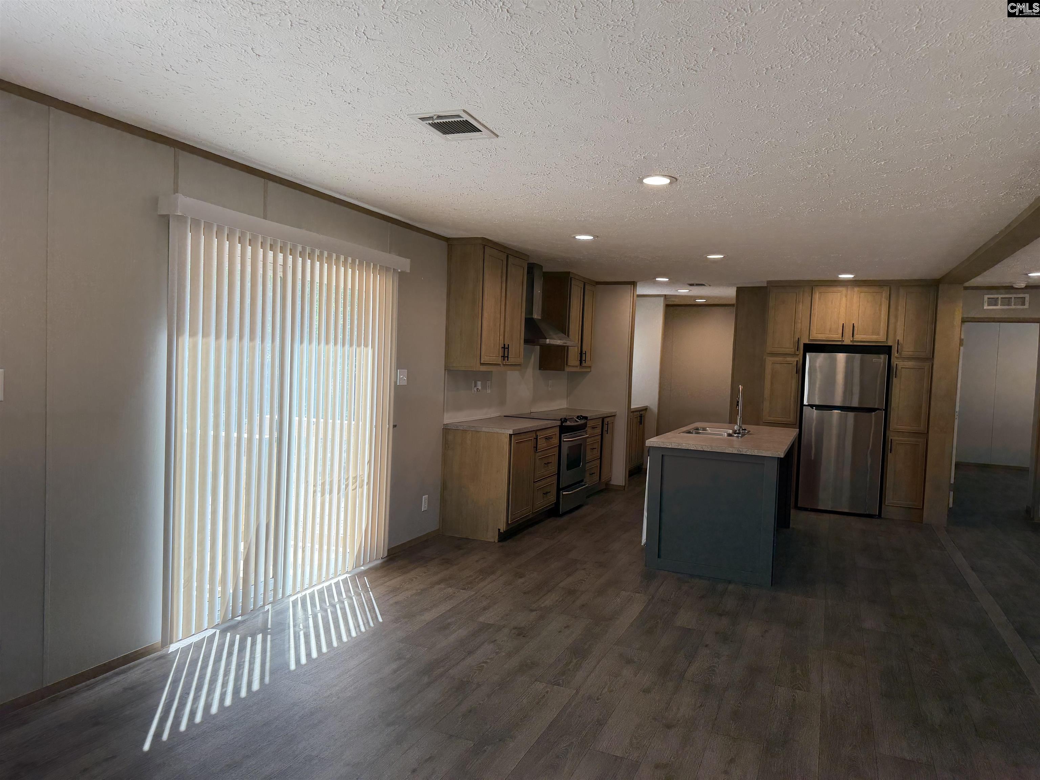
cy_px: 390
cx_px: 520
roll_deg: -2.1
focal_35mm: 24
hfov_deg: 71.6
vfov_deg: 56.8
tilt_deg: -5.0
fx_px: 721
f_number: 1.78
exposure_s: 1/210
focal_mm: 6.76
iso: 125
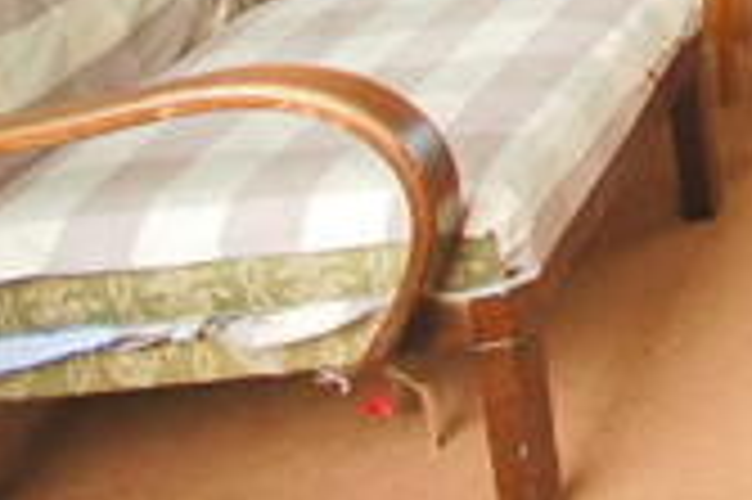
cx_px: 1328
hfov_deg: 22.1
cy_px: -423
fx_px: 1231
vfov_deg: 17.9
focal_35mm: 59
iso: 400
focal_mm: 10
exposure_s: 1/50
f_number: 4
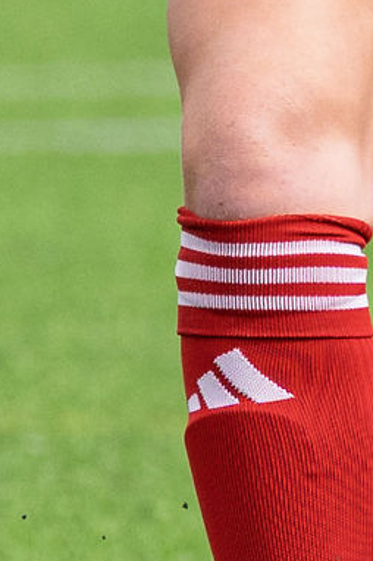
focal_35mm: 3010
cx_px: 541
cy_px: -586
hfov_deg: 0.5
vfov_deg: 0.7
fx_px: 46862
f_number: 5
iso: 450
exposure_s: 1/1250
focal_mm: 260
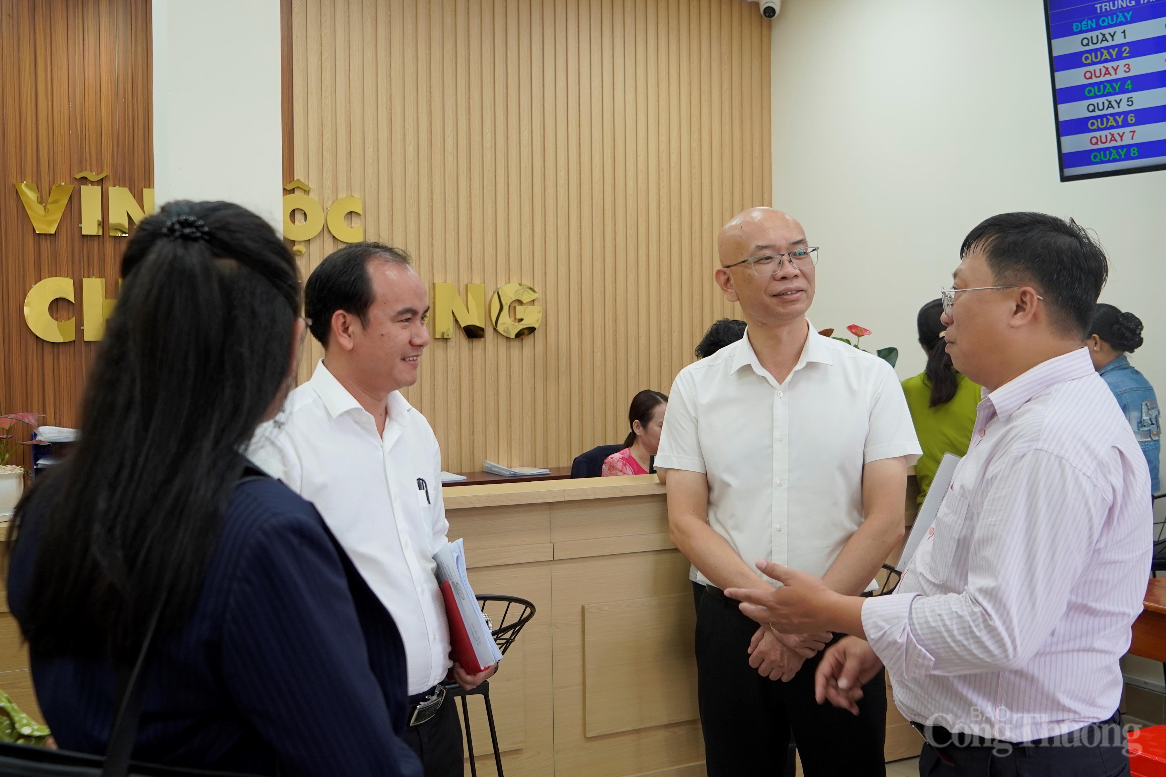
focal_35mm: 36
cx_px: 583
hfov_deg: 53.1
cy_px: 388
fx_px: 1166
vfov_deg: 36.9
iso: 320
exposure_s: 1/160
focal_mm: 24
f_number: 4
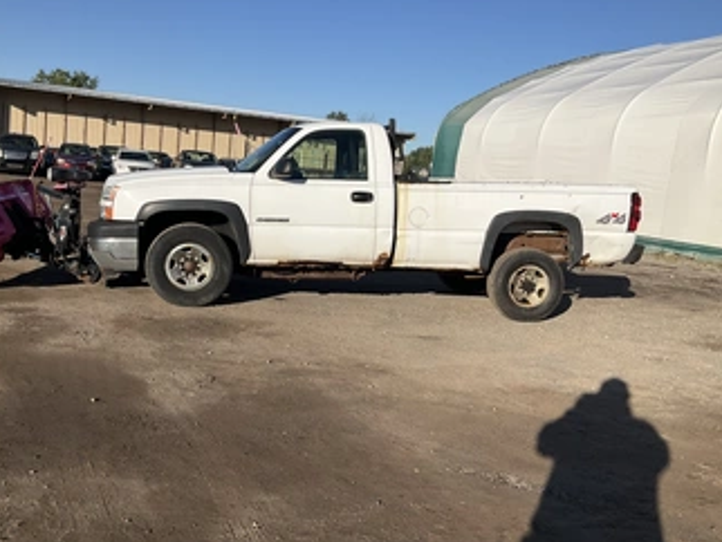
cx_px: 330
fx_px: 751
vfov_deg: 39.7
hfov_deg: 51.3
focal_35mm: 36
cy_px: 249
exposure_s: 1/2801
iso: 25
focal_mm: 3
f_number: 1.8
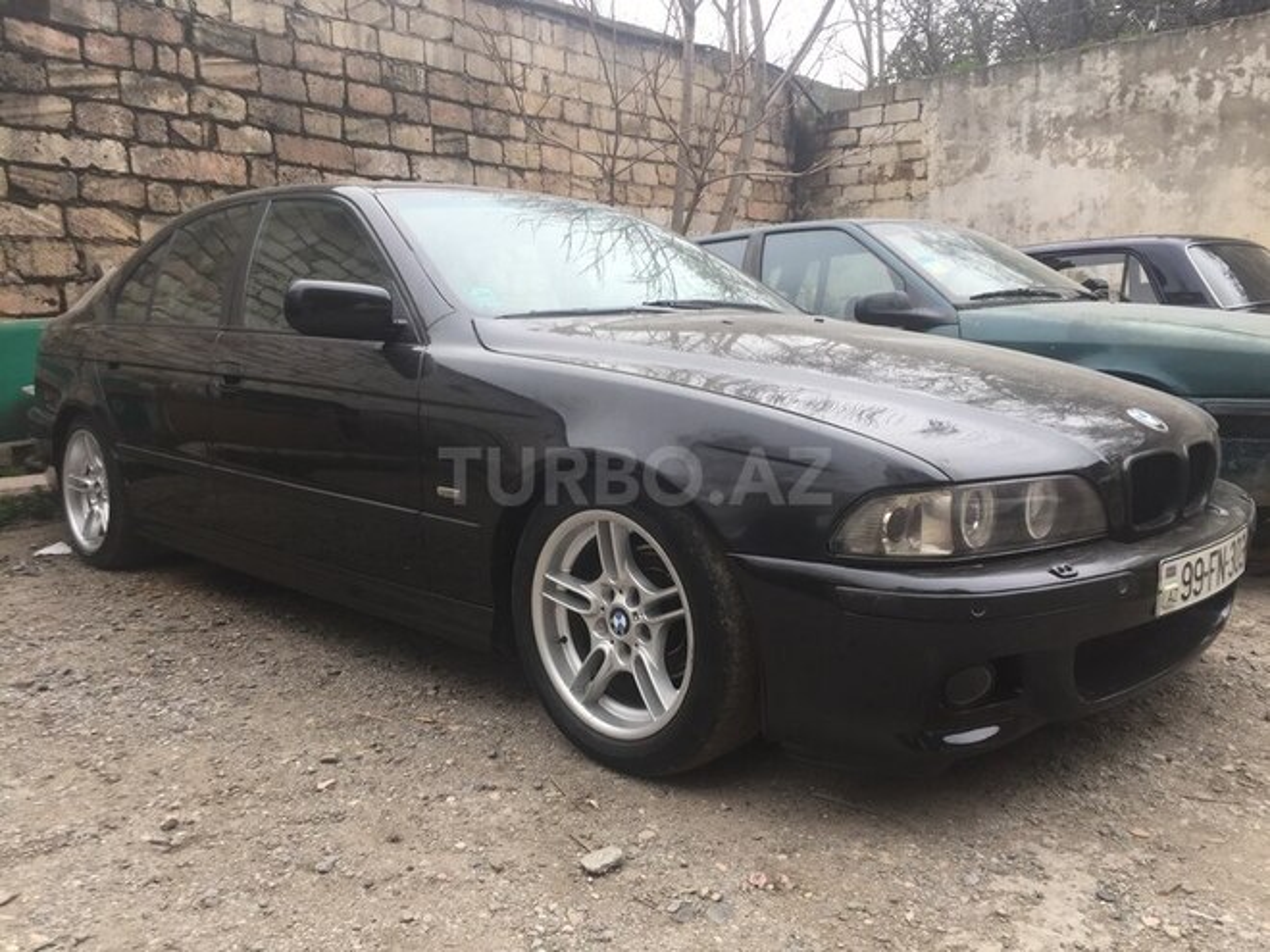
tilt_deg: -8.1
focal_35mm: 29
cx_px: 635
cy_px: 476
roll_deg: +0.0
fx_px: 1064
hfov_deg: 61.7
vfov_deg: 48.2
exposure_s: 1/189
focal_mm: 4.15
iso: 32
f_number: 2.2
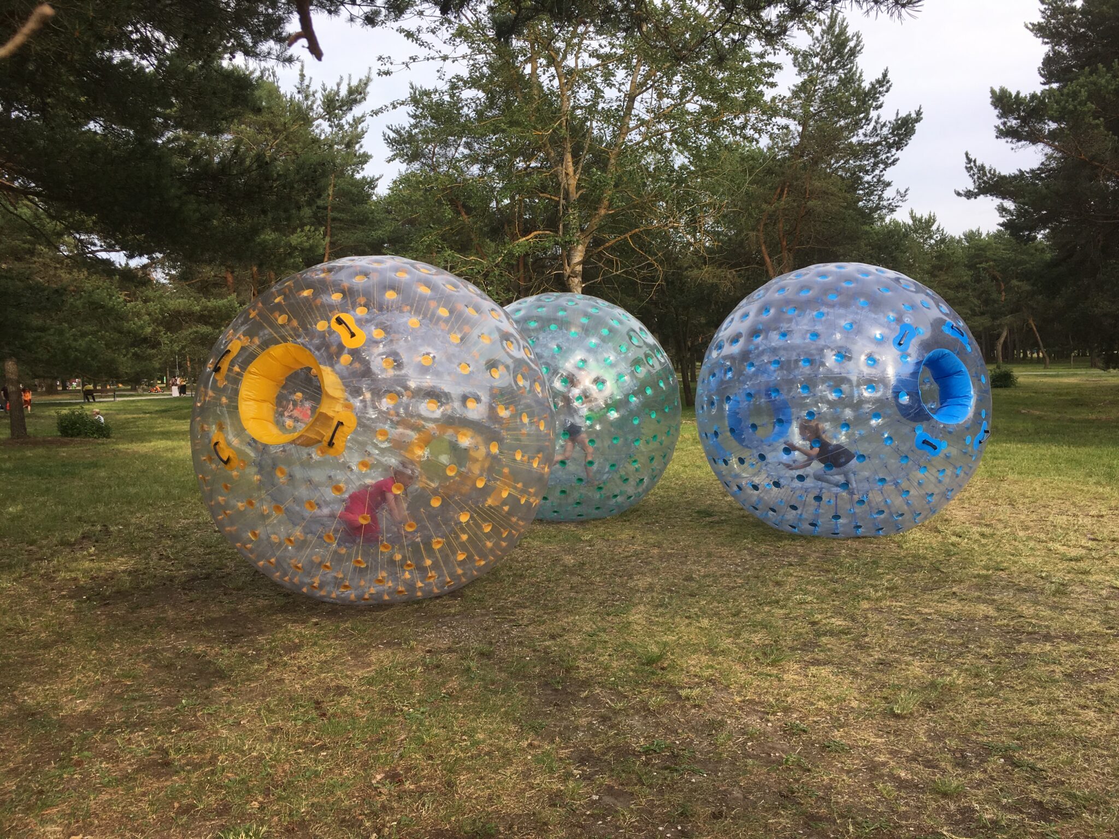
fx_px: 937
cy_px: 420
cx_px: 560
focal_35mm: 29
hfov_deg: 61.7
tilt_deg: -4.7
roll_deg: +0.2
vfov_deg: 48.2
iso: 25
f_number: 2.2
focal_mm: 4.15
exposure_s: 1/452
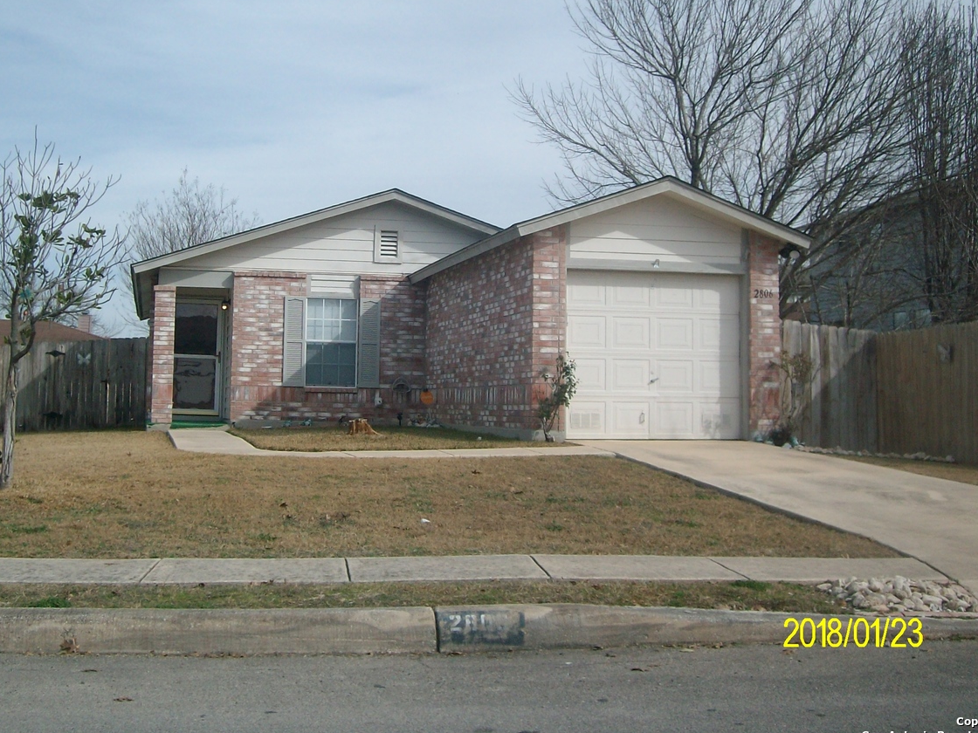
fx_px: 1271
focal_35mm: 45
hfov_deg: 42.0
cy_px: 271
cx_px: 421
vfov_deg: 32.0
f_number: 7.2
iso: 80
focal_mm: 5.8
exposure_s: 1/339
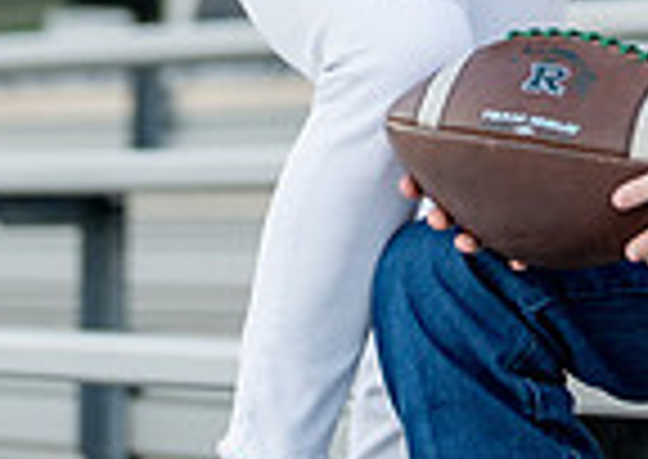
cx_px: 649
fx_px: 4129
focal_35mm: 225
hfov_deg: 8.9
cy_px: -332
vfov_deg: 6.2
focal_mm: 50
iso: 200
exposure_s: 1/640
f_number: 1.2
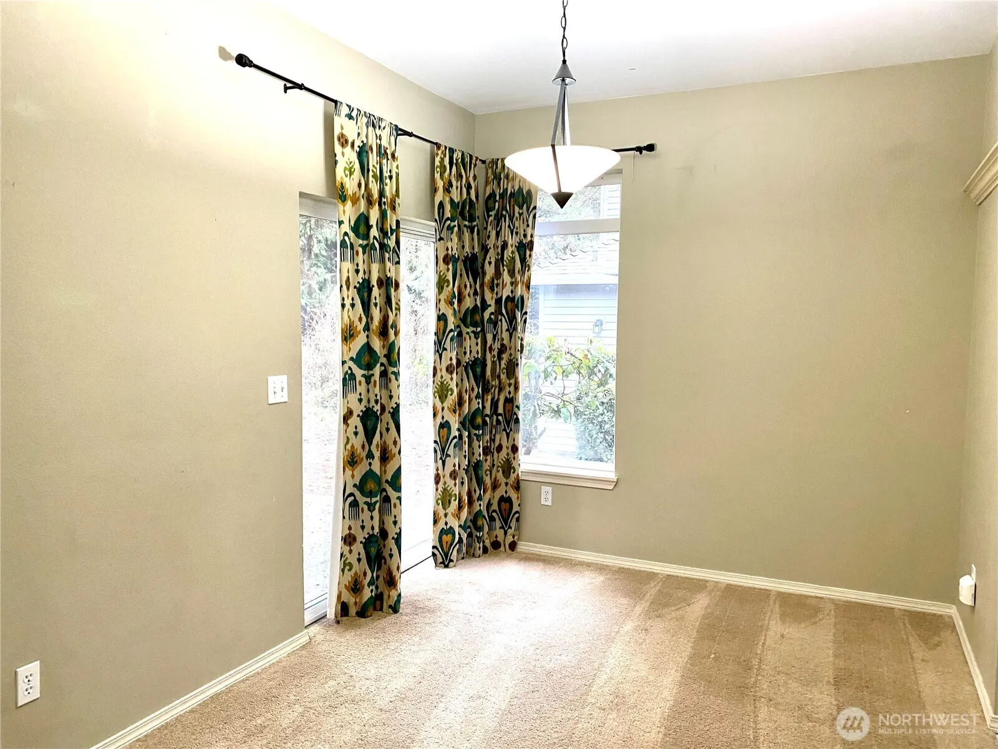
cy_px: 374
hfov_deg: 67.3
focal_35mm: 26
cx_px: 499
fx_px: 750
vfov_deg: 53.1
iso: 250
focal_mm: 4.25
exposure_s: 1/60
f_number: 1.8
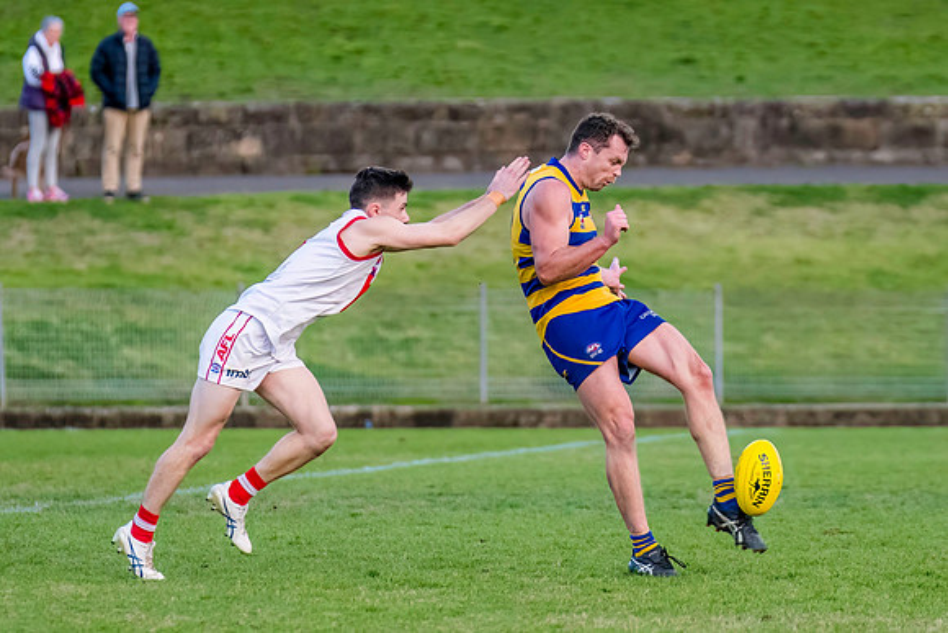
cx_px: 610
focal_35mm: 434
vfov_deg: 3.2
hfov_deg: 4.7
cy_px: 276
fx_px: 11440
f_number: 4
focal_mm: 220
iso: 2000
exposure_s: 1/1600
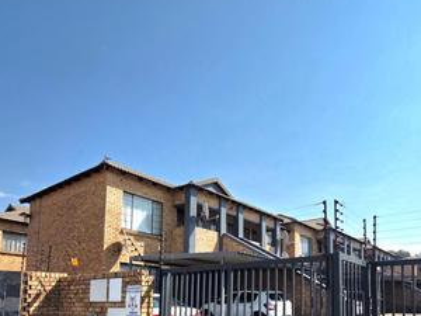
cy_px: 275
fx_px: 316
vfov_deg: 48.4
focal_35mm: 26
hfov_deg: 66.4
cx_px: 261
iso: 40
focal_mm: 2.2
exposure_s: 1/2500
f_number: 1.9
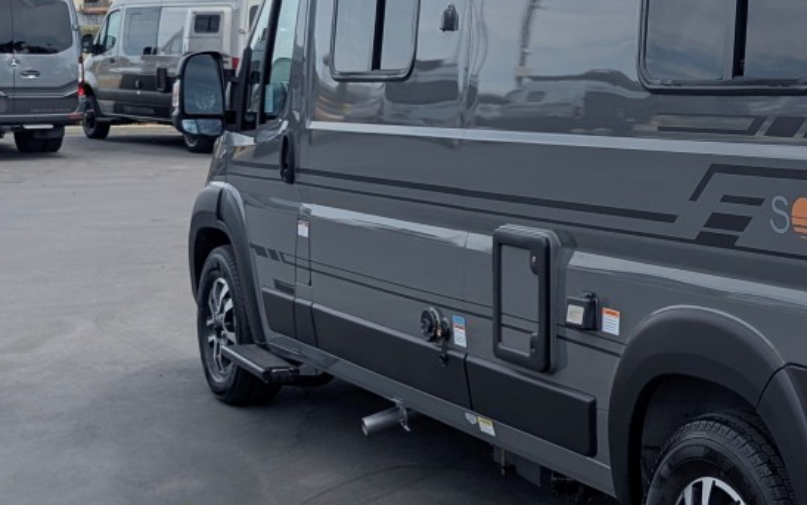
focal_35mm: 65
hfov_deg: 29.1
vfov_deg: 19.9
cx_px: 845
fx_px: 1430
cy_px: 165
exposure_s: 1/2096
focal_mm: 6.81
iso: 49
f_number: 1.85
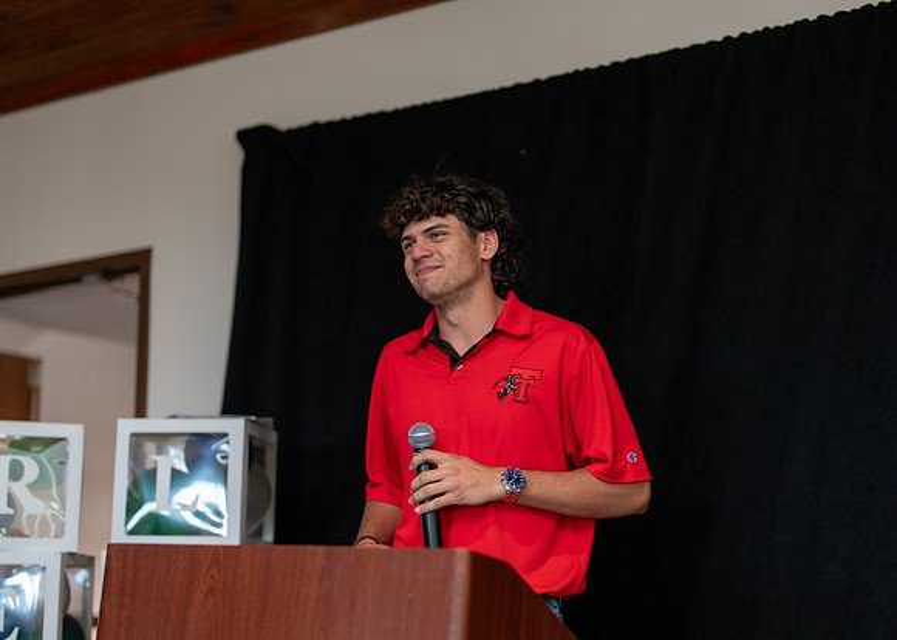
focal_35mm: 62
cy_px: 374
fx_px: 1581
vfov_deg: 22.9
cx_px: 509
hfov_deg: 31.6
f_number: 1.2
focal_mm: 50
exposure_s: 1/320
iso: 400
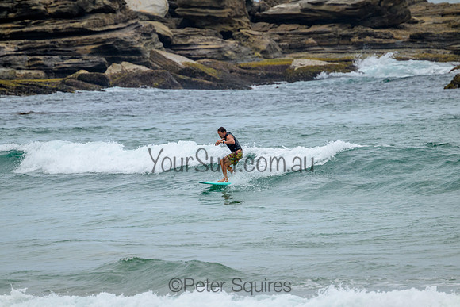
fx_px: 10224
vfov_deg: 1.7
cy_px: 154
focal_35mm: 800
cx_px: 230
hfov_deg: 2.6
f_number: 11
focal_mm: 800
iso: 1000
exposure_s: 1/2000
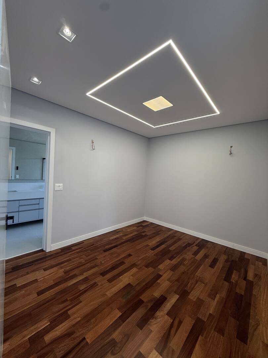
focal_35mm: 14
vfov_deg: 102.1
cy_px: 179
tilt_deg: -1.9
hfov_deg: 85.7
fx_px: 145
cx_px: 134
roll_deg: -3.0
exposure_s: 1/120
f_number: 2.2
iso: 80
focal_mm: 2.22
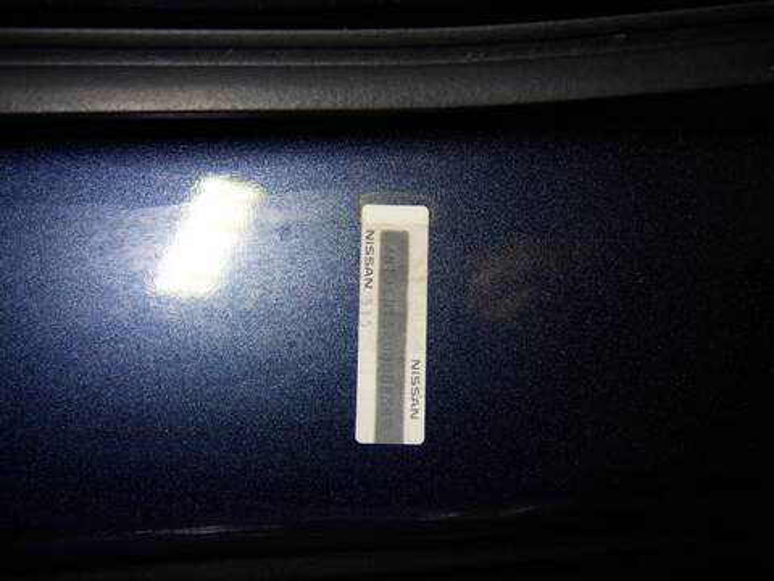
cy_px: 290
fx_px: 581
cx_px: 387
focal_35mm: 26
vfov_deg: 53.1
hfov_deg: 67.3
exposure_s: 1/125
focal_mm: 13
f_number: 4
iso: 200
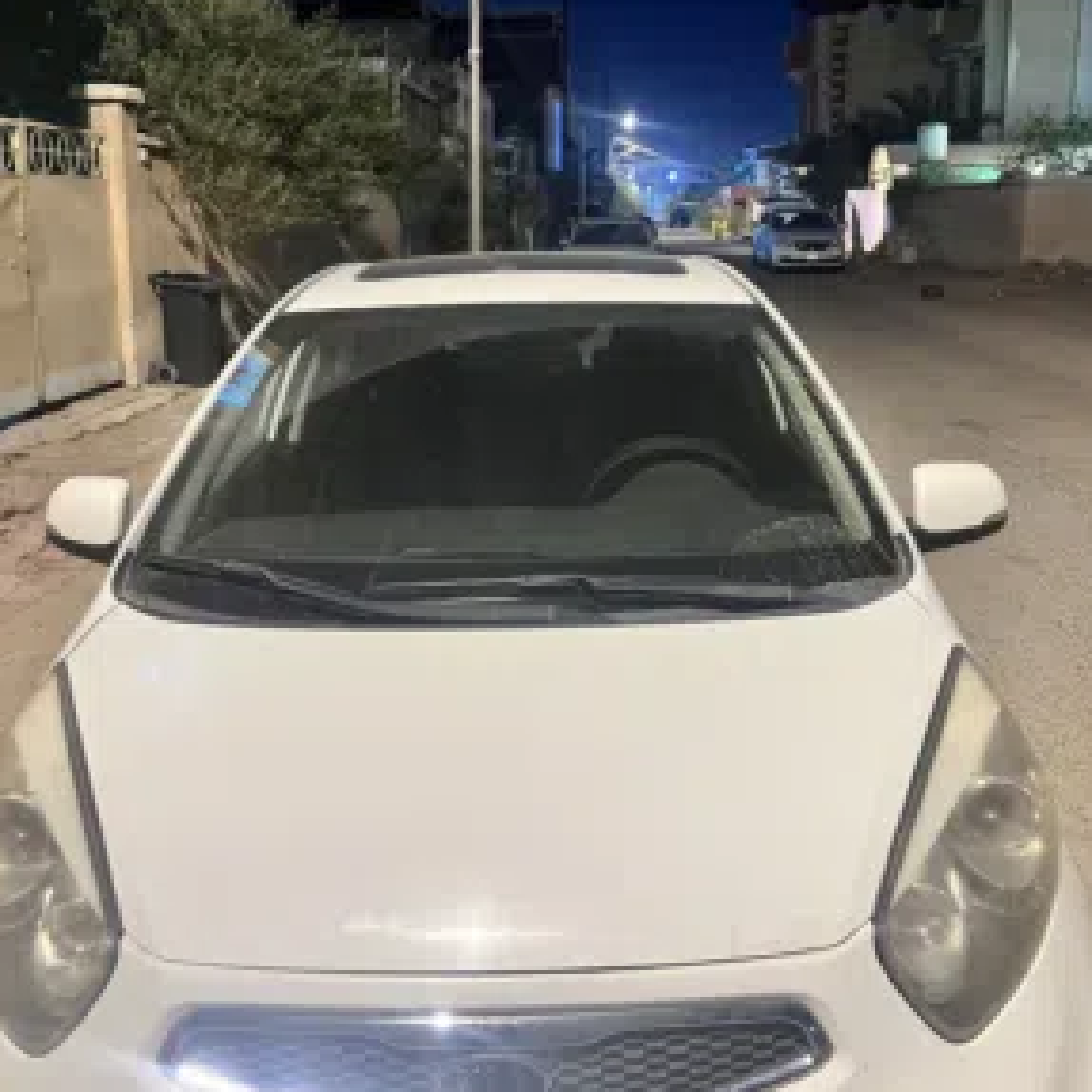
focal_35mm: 32
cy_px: 407
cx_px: 556
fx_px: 1142
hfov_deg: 51.1
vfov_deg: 50.6
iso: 400
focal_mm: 5.7
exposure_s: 1/50
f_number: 1.5
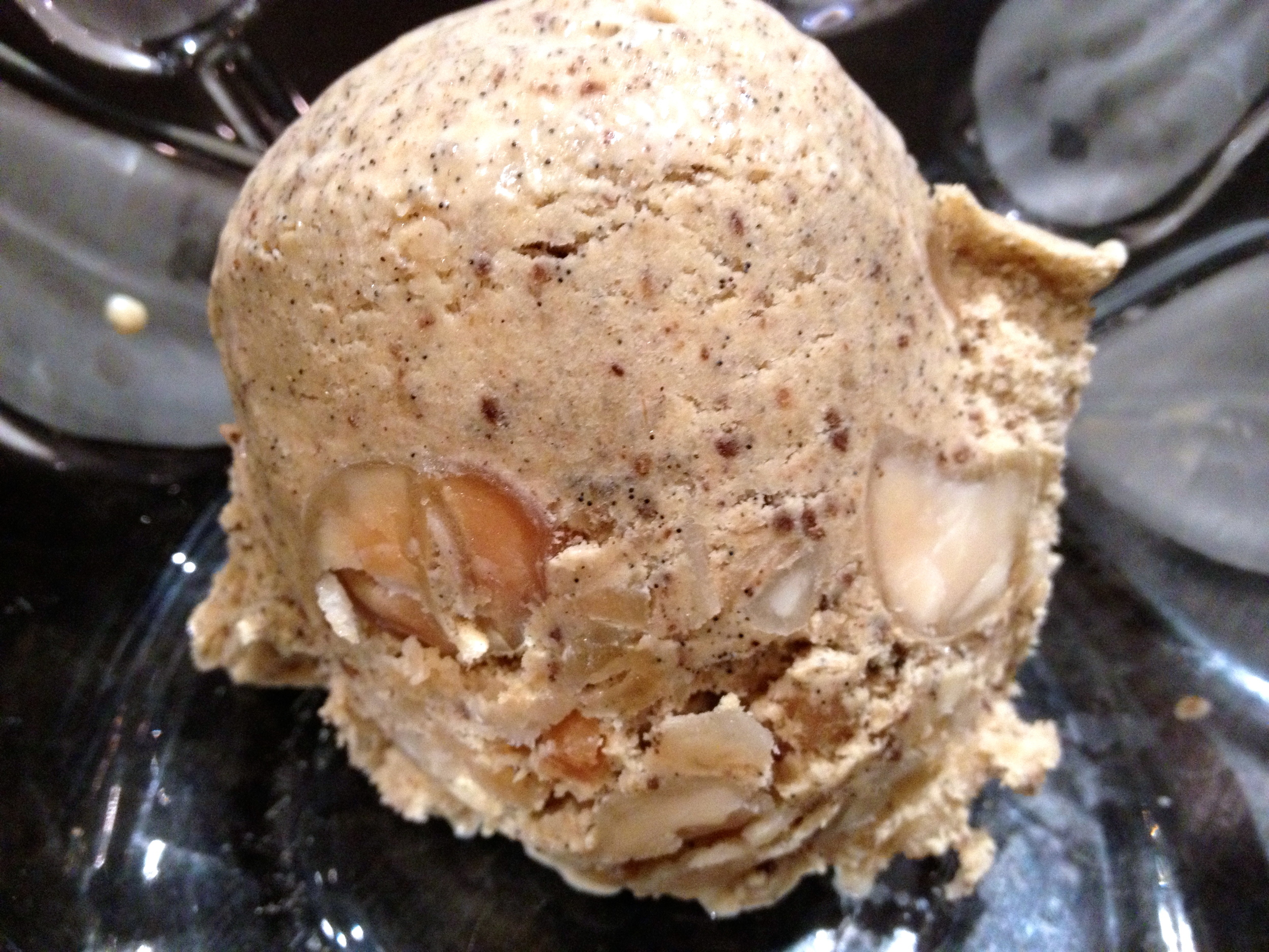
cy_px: 476
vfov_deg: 40.7
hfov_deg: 52.6
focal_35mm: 35
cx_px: 634
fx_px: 1283
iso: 320
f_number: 2.4
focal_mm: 4.28
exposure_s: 1/20
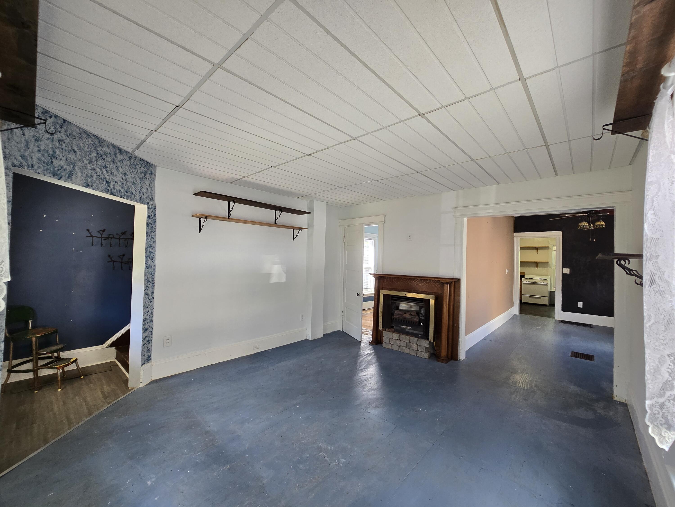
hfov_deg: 106.2
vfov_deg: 89.9
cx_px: 338
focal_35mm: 13
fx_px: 253
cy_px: 254
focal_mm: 2.2
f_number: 2.2
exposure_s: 1/60
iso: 125
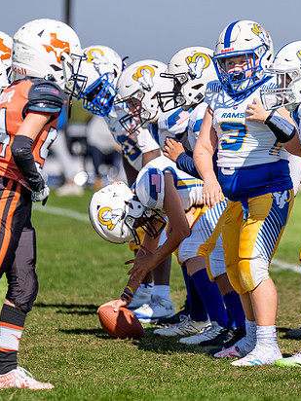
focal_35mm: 443
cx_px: 244
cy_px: 176
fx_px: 5136
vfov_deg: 4.5
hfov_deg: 3.4
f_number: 2.8
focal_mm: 200
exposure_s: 1/4000
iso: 100
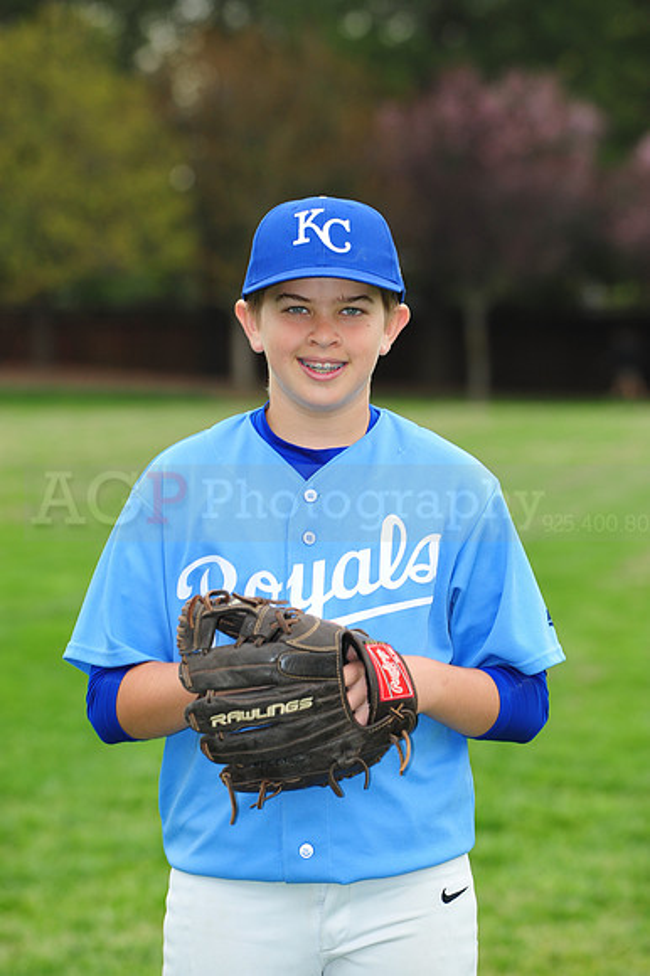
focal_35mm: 185
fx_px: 5016
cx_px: 325
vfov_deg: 11.1
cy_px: 488
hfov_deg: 7.4
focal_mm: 185
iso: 400
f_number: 7.1
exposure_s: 1/250
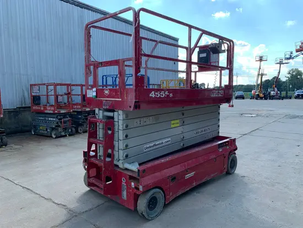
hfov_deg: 67.3
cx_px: 152
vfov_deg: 53.1
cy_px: 114
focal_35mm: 26
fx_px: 228
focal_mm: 4.25
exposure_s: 1/564
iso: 25
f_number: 1.8
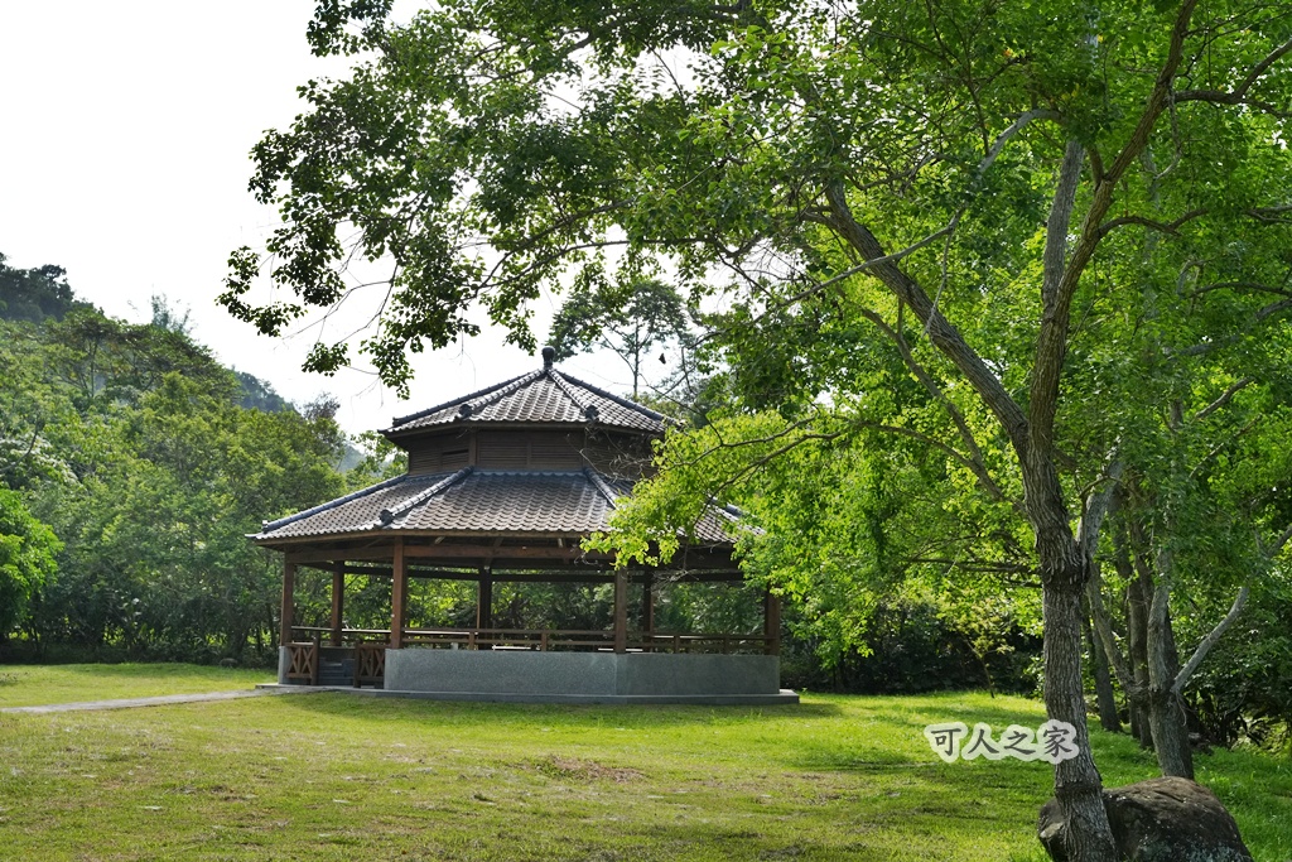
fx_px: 1590
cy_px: 431
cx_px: 646
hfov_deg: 44.2
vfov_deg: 30.3
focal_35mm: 44
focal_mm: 44.3
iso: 1600
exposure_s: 1/3200
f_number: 6.3
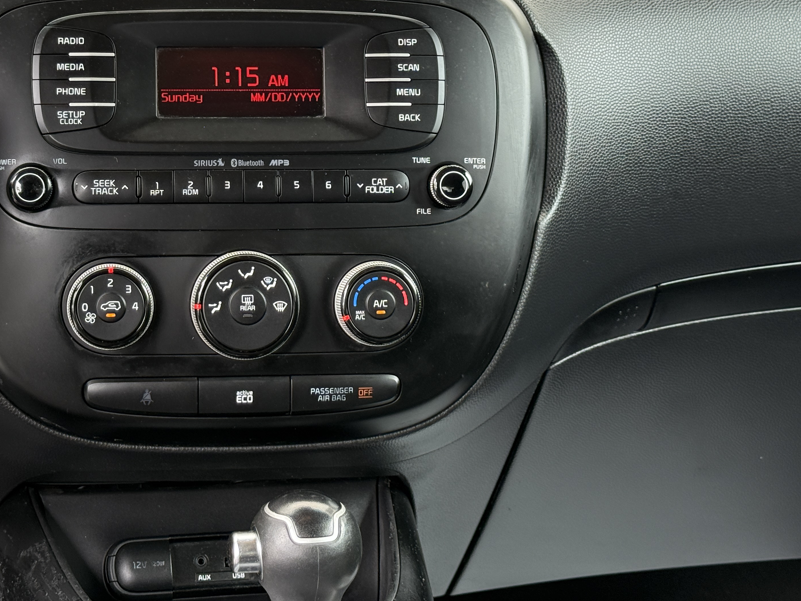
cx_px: 235
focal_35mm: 69
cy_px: 178
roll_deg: -0.4
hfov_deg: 27.9
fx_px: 1597
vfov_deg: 21.2
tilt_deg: -11.4
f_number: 1.78
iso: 125
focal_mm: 6.76
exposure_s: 1/166
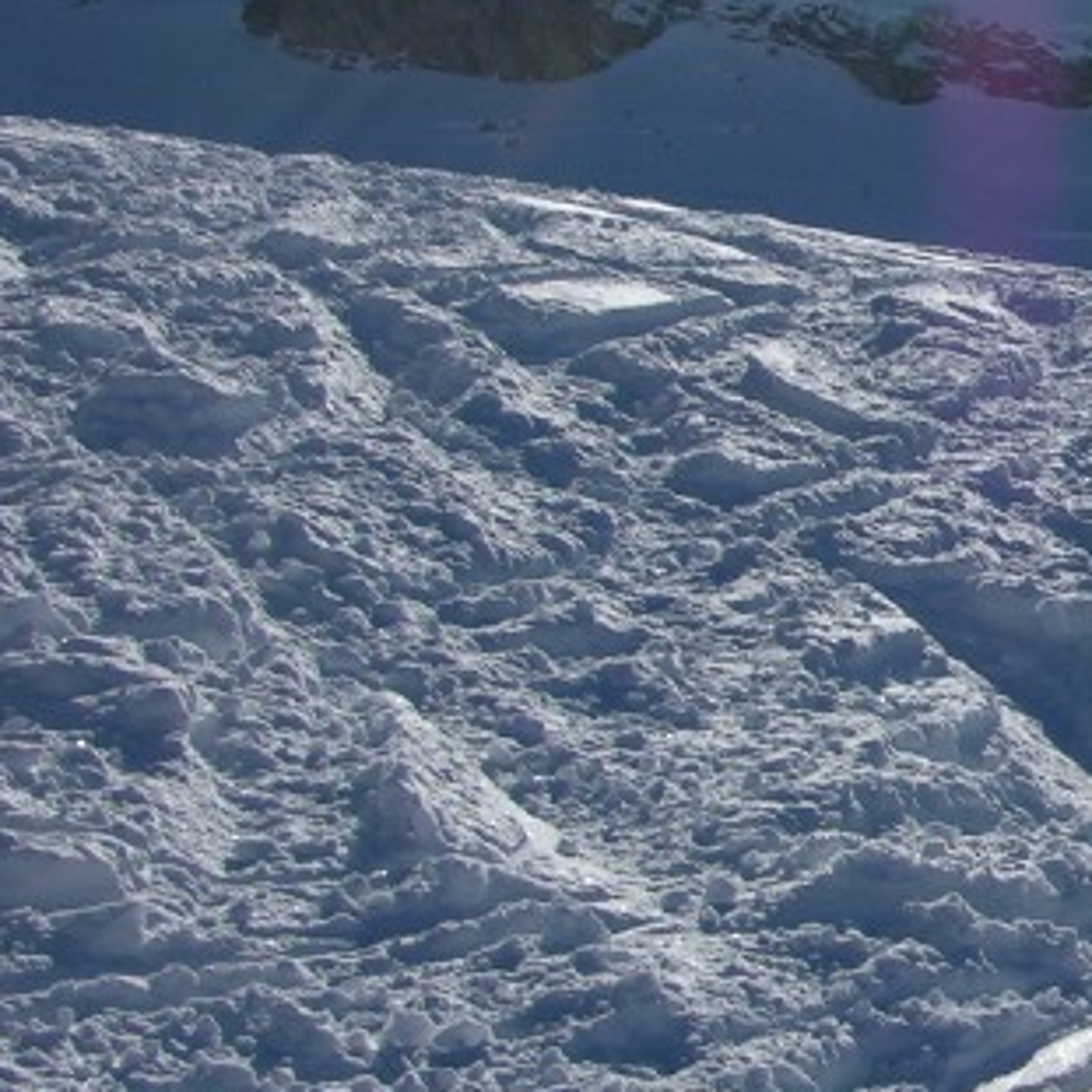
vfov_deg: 17.1
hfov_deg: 16.0
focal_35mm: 102
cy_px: 471
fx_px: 3640
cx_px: 1510
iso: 50
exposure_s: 1/539
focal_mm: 8.9
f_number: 8
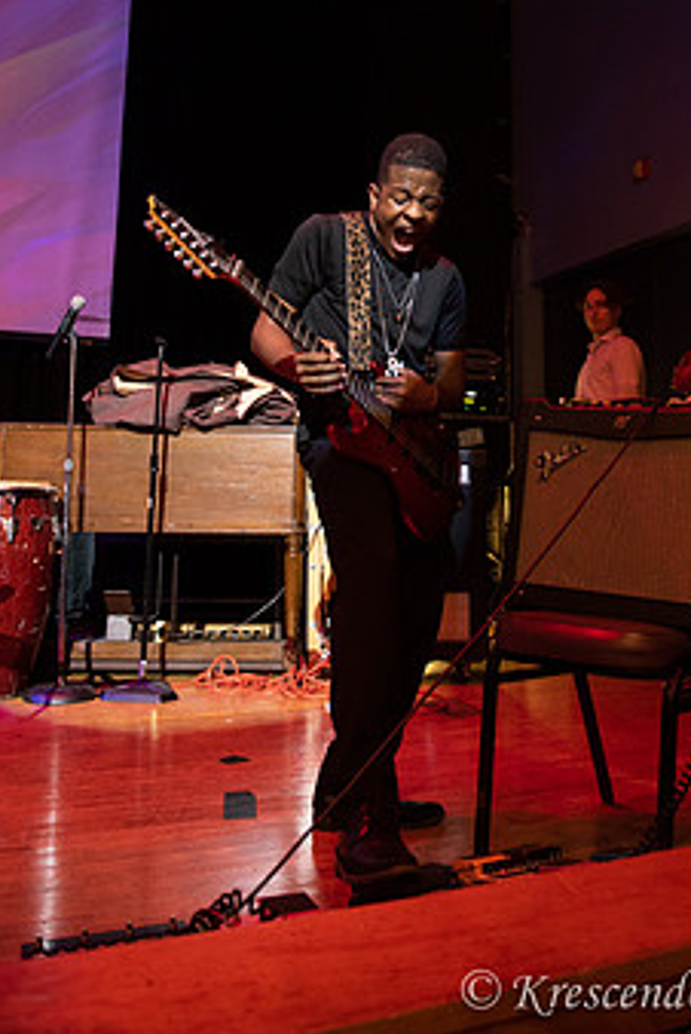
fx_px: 919
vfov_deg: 57.5
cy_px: 355
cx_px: 408
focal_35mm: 32
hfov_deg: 41.0
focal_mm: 24
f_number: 2.8
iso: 3200
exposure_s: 1/160
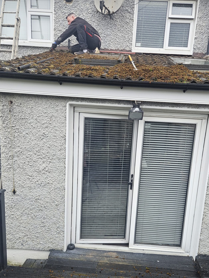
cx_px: 117
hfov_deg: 40.6
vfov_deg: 51.8
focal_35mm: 35
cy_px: 182
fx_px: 282
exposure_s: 1/180
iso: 25
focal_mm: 5.4
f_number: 1.8
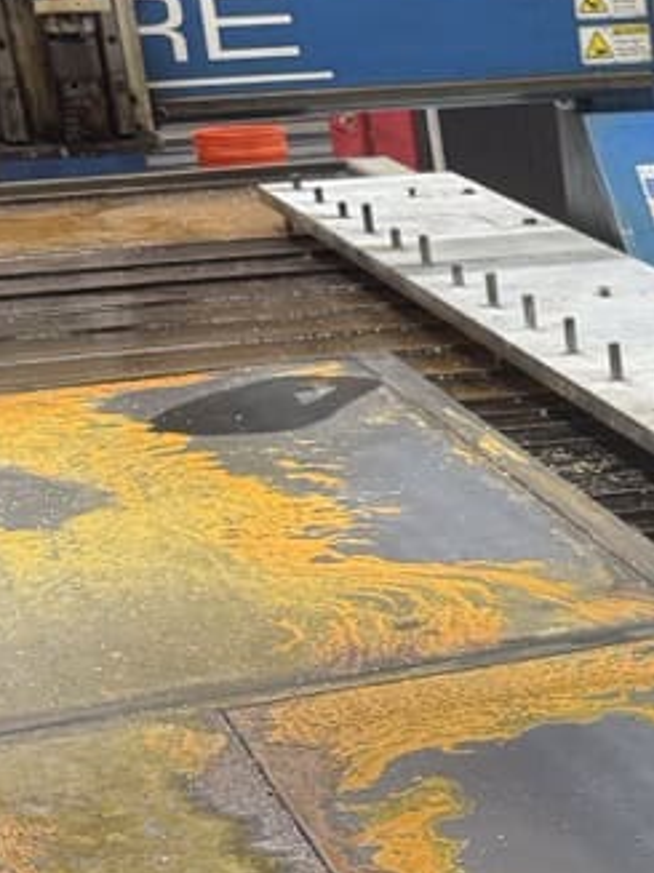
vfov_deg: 20.4
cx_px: 1212
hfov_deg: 13.8
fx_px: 2369
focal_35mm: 94
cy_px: 814
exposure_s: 1/74
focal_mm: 6.8
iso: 200
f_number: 1.8
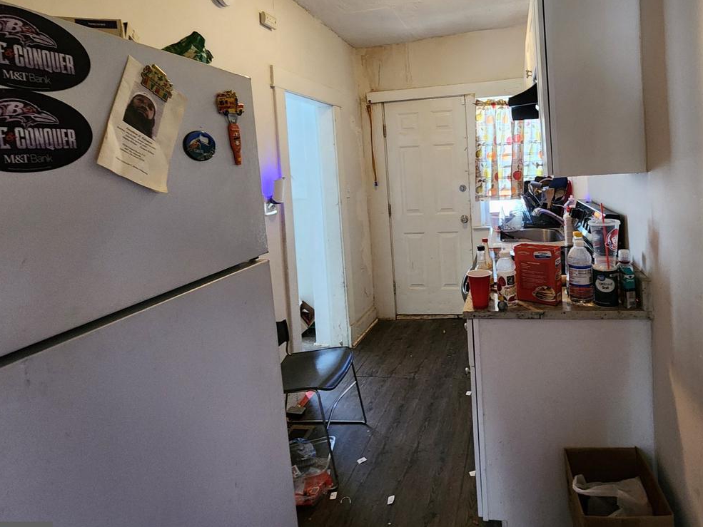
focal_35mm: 19
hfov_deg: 83.0
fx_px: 386
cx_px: 441
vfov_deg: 66.9
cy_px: 178
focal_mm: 2.2
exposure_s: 1/30
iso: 400
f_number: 2.2
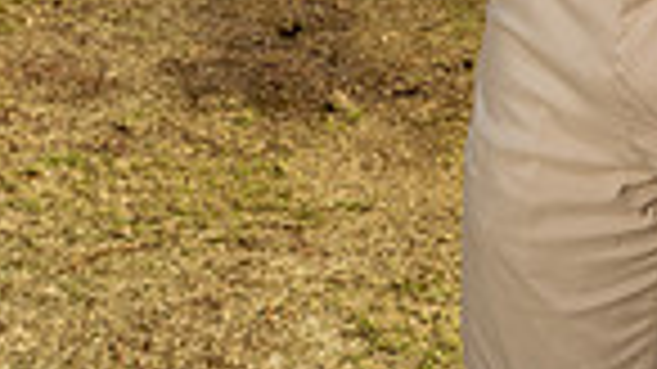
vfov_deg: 9.2
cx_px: 639
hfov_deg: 18.5
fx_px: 1968
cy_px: -612
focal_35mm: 113
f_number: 9
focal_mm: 35
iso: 200
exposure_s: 1/250
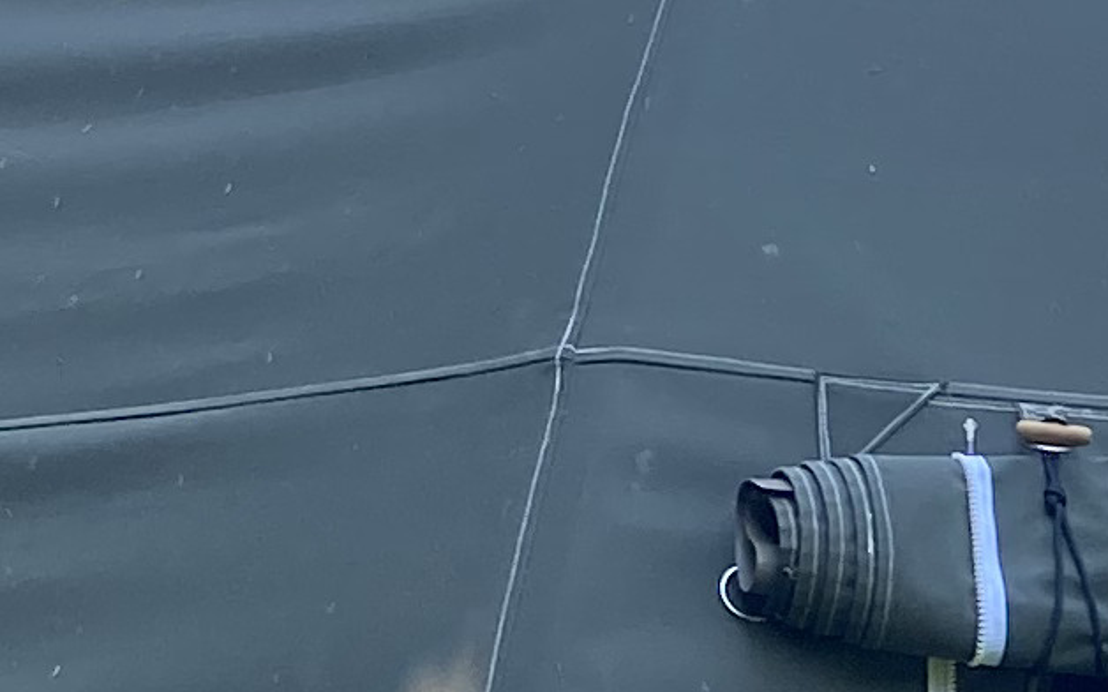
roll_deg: +0.9
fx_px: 5343
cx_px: 1948
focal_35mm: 177
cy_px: 989
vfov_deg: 7.3
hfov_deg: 11.1
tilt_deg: -3.0
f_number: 1.8
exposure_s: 1/513
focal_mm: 4.25
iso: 32
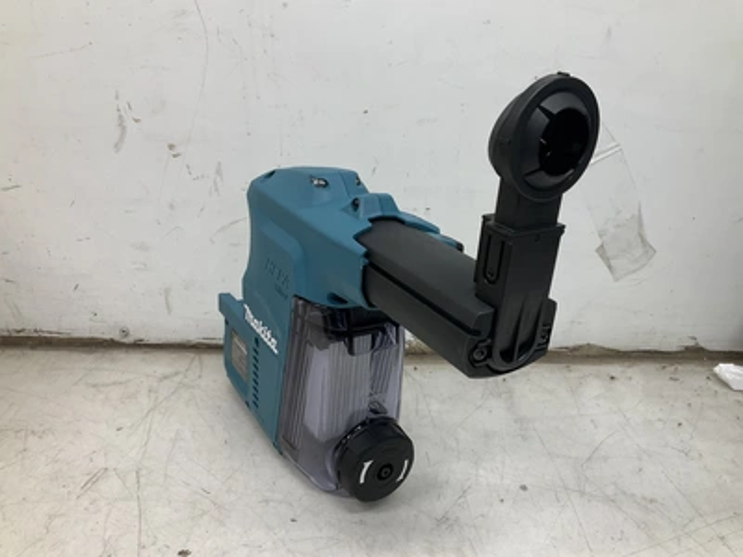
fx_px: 622
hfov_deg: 61.7
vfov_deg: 48.2
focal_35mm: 29
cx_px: 372
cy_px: 278
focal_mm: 3
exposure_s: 1/120
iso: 40
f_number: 1.8
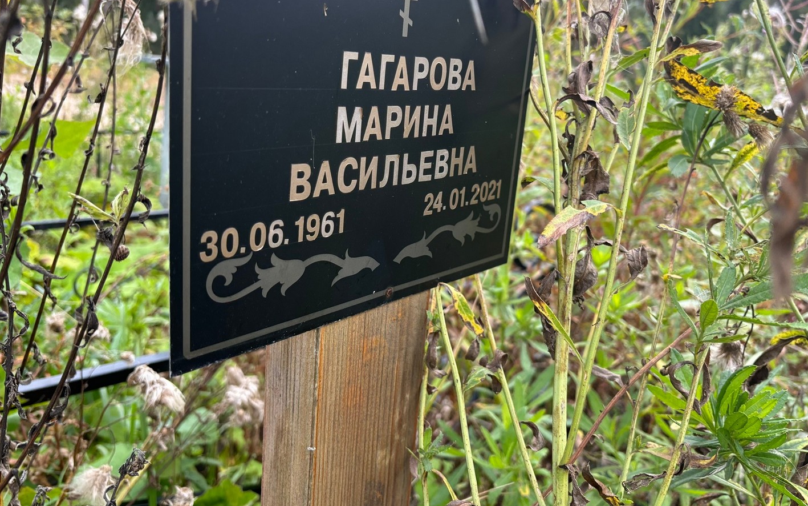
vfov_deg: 44.3
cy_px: 203
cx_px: 401
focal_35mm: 28
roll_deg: -8.2
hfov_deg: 66.5
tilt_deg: -11.5
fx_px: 617
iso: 50
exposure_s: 1/368
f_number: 1.6
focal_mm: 5.96
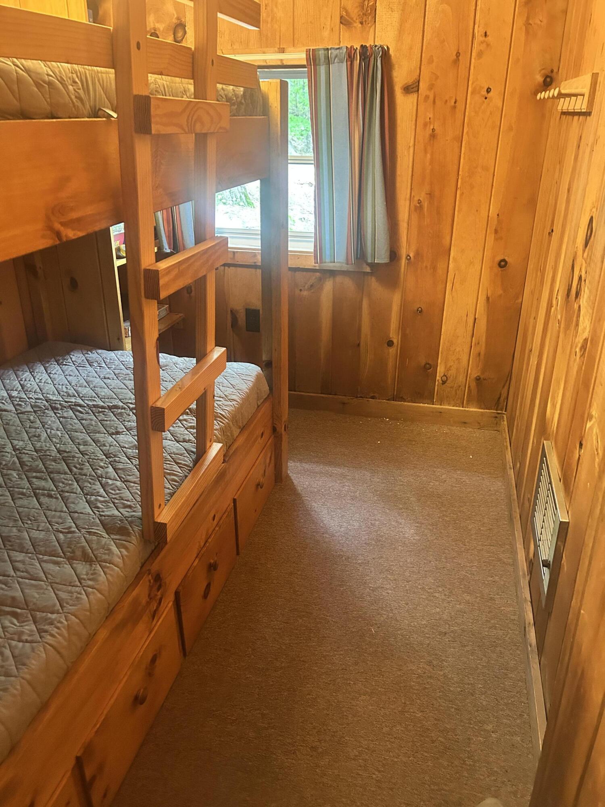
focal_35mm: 26
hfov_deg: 53.1
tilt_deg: -25.1
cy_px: 404
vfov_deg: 67.3
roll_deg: +0.1
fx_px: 606
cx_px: 302
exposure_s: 1/40
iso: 640
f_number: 1.5
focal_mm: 5.7
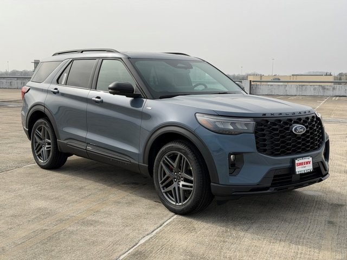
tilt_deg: -6.1
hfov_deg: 39.7
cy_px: 130
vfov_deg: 30.3
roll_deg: -0.5
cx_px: 174
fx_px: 481
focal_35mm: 48
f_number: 1.78
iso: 64
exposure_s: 1/6024
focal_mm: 6.76
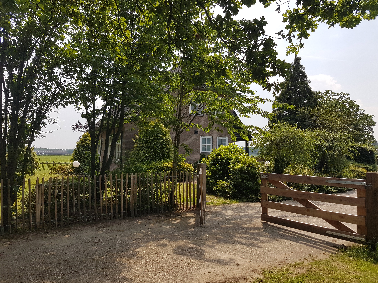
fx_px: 284
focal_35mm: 26
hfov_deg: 67.3
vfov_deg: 53.1
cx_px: 189
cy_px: 142
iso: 40
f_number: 1.7
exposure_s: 1/2120
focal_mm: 4.2
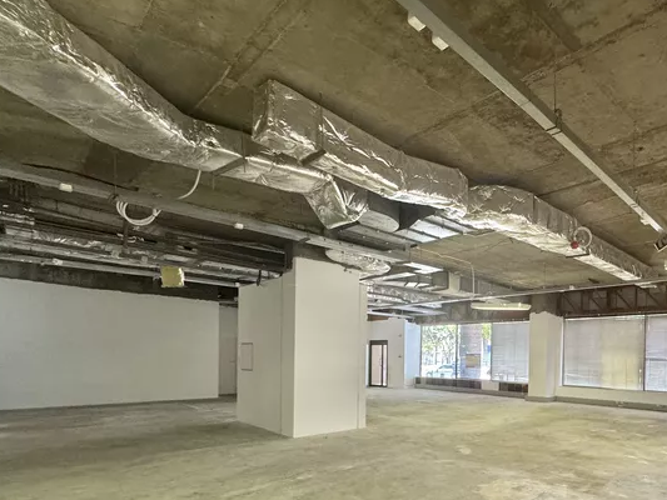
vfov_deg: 60.6
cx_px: 483
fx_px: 405
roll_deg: -1.2
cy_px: 364
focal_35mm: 21
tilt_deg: -1.4
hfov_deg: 74.5
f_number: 2.2
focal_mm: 2.22
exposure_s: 1/50
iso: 250
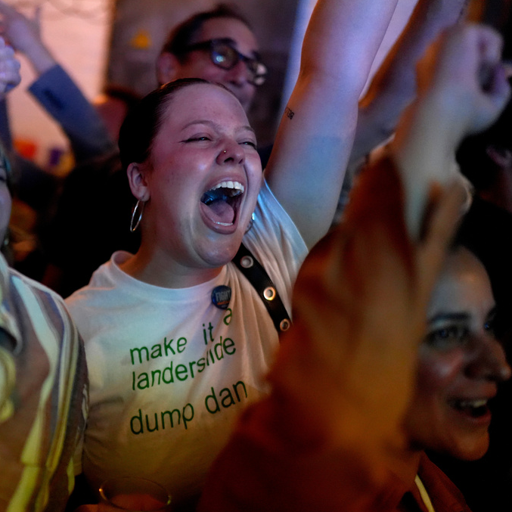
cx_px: 128
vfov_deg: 37.6
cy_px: 255
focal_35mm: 45
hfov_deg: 36.7
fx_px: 753
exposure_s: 1/320
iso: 5000
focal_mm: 35
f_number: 1.4
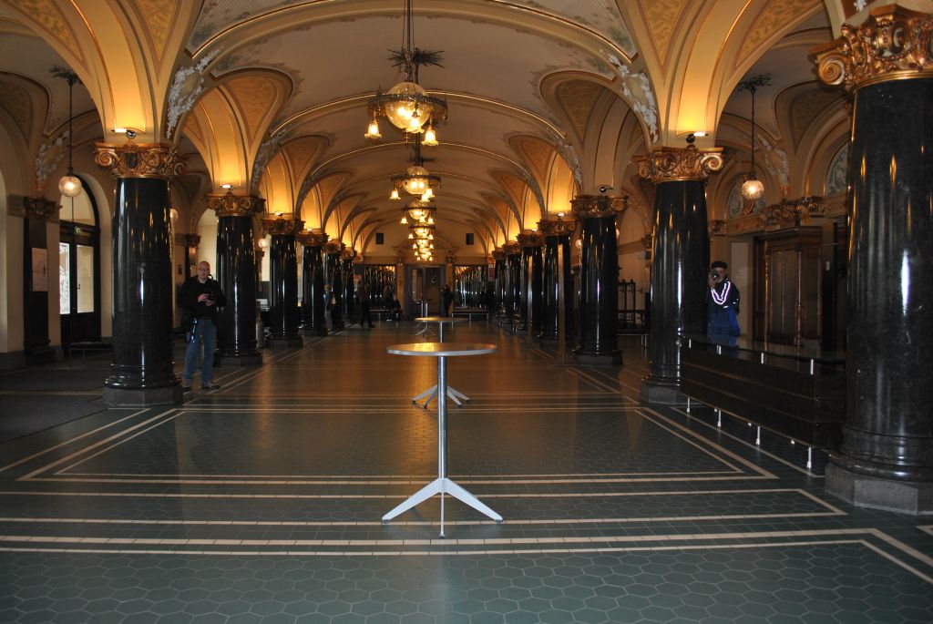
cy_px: 312
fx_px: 700
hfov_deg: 67.3
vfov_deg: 48.0
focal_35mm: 27
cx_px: 466
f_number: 3.5
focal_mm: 18
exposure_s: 1/60
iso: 200
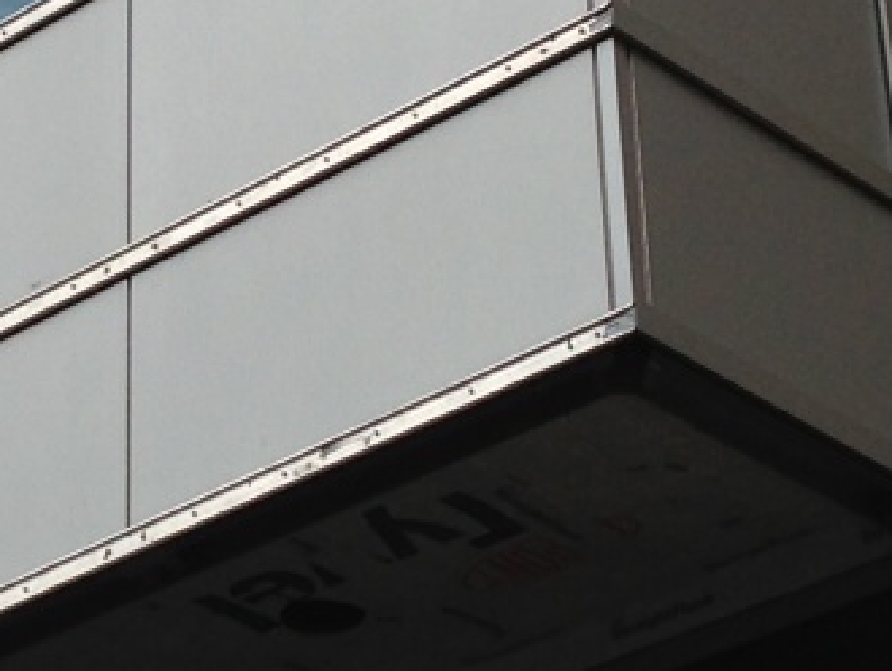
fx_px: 4203
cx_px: 119
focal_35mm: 163
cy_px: 0
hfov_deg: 12.0
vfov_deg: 9.1
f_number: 2.4
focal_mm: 4.13
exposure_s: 1/889
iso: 50
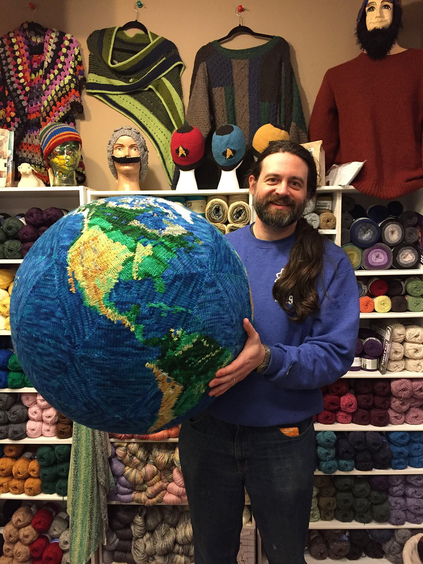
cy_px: 282
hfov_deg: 48.2
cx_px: 212
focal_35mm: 29
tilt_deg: -4.5
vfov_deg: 61.7
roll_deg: +0.8
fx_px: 472
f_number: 2.2
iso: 200
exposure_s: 1/30
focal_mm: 4.15
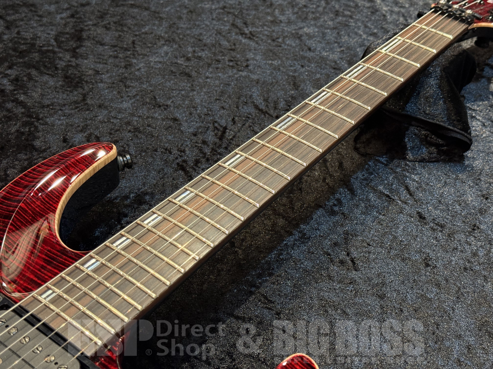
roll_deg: -3.7
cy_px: 184
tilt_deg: -37.7
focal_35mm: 48
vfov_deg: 30.3
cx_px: 246
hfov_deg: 39.7
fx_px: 684
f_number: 1.78
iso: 200
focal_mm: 6.76
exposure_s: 1/40
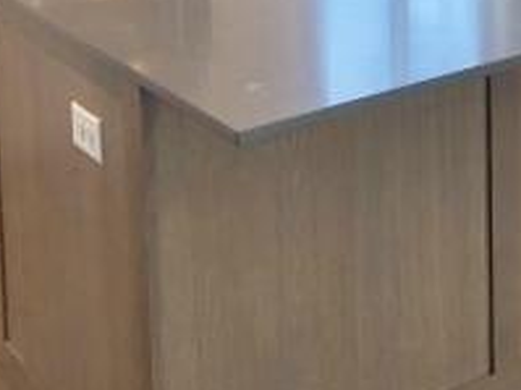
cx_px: 505
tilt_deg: -7.4
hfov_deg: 21.1
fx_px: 1354
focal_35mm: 90
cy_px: -228
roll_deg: +0.9
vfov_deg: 15.0
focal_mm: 4
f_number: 1.8
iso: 40
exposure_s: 1/120
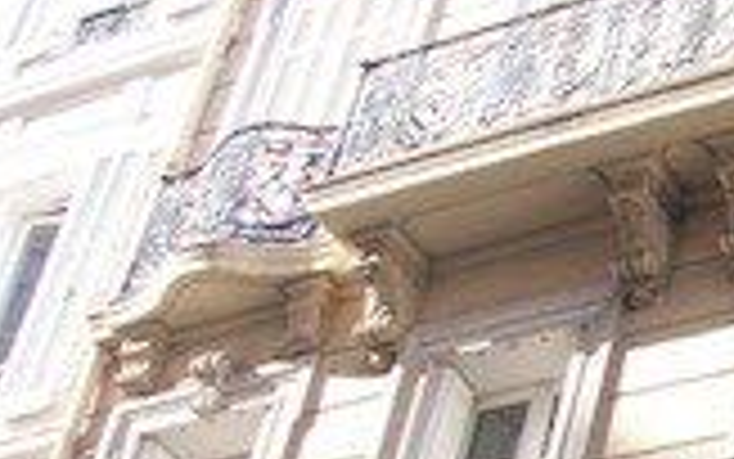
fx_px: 2581
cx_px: 1324
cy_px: 580
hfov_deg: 14.3
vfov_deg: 10.0
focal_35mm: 129
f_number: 2.9
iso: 80
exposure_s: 1/158
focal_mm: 5.7
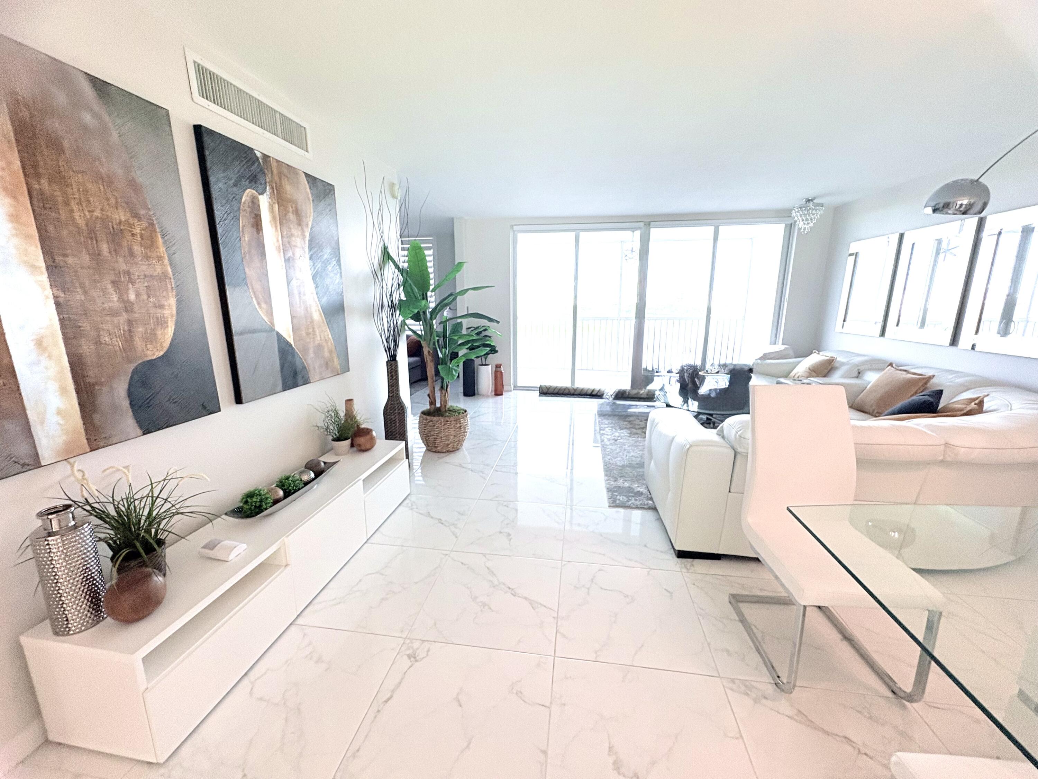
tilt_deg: -11.0
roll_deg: +0.7
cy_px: 390
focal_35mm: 14
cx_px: 519
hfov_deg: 102.1
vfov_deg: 85.7
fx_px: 420
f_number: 2.2
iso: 250
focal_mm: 2.22
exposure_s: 1/120
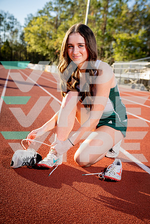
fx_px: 281
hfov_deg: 29.9
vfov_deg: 43.6
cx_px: 75
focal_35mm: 45
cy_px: 112
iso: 100
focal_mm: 45
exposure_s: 1/250
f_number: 4
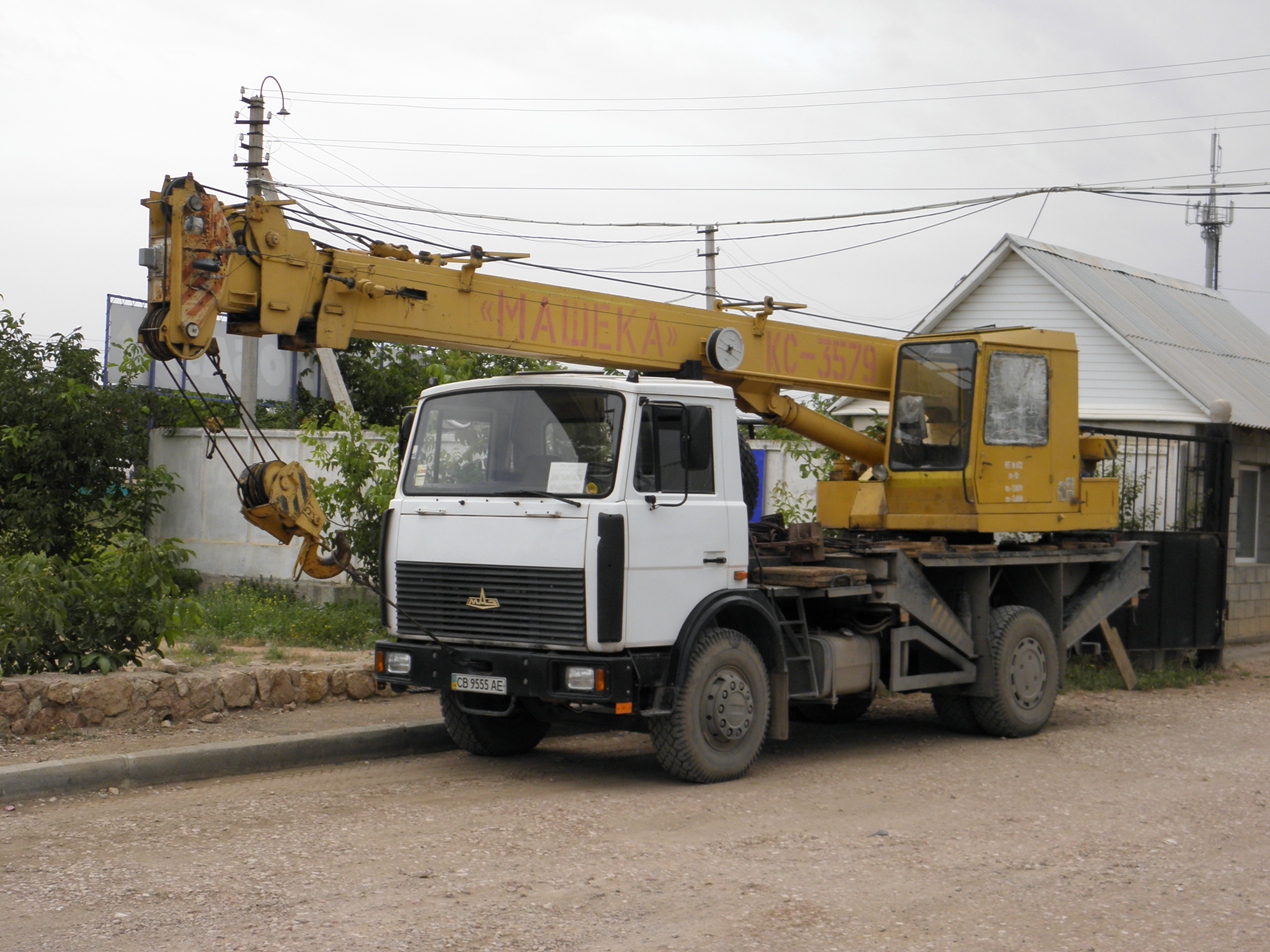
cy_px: 476
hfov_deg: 35.5
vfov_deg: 27.0
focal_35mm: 54
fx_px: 1981
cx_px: 635
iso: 100
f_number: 4.1
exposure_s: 1/400
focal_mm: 9.7
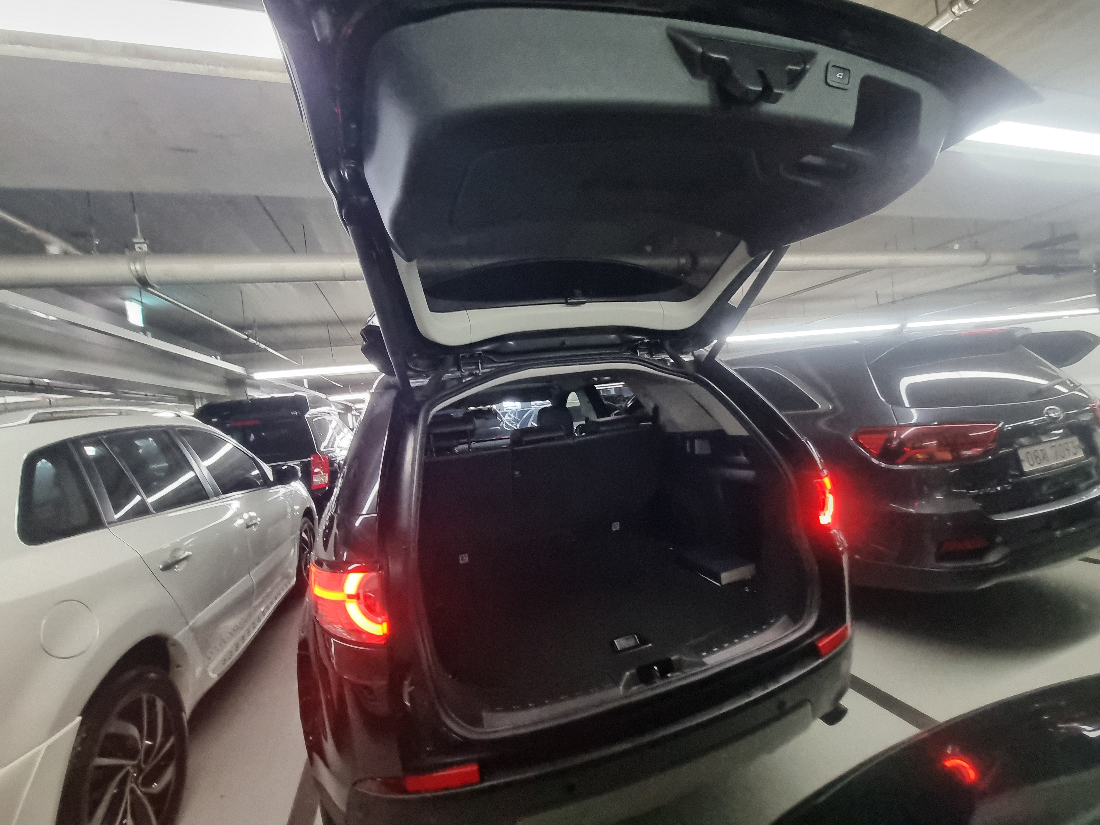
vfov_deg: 89.9
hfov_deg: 106.2
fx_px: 413
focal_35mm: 13
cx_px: 550
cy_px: 412
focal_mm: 2.2
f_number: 2.2
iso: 640
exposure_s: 1/24
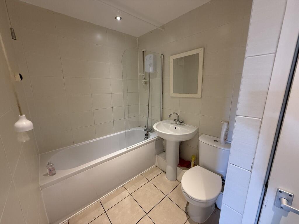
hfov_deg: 102.1
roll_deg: +0.5
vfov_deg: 85.7
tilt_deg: -11.6
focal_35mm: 14
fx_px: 121
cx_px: 150
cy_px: 112
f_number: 2.2
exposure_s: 1/50
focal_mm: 2.22
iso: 250
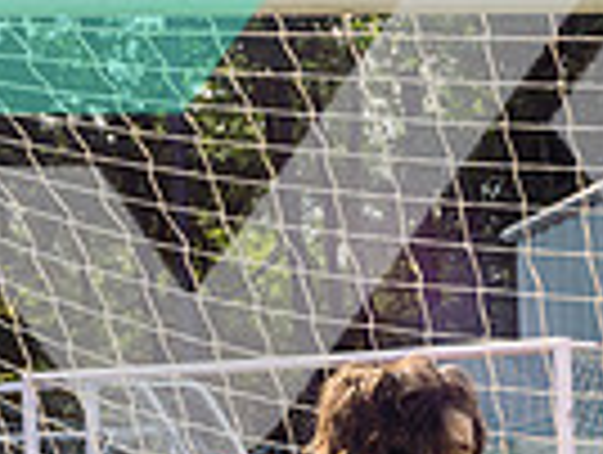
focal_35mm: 137
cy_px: 775
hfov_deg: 13.4
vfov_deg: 10.3
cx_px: 958
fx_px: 2391
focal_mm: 33
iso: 100
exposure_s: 1/250
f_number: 7.1
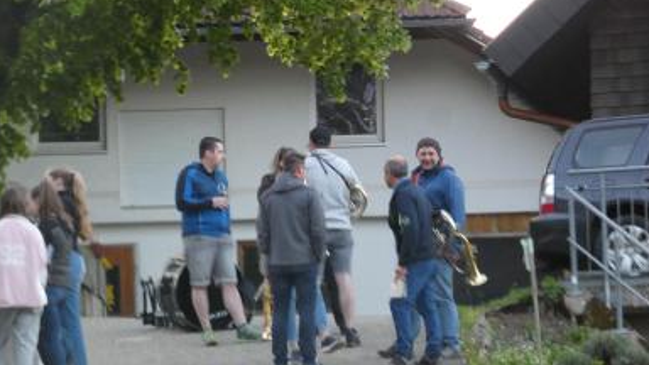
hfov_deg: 8.0
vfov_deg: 4.5
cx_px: 323
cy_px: 215
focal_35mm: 268
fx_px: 4612
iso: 800
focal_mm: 42.3
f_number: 5.5
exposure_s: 1/80
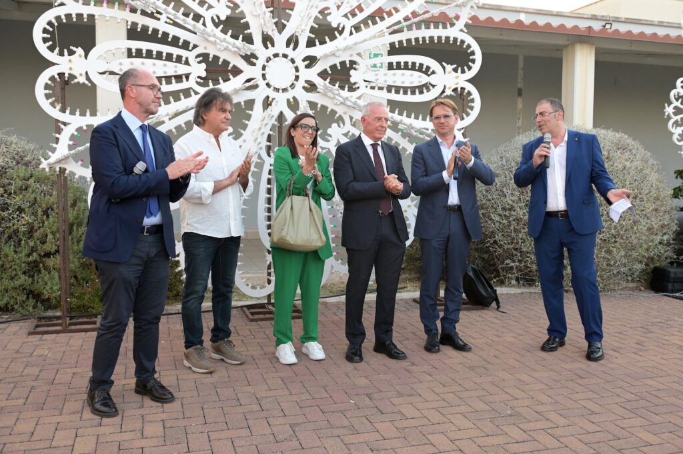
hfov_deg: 55.8
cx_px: 342
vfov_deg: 38.8
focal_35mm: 34
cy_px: 227
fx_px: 645
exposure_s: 1/200
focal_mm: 34
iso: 1000
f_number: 5.6
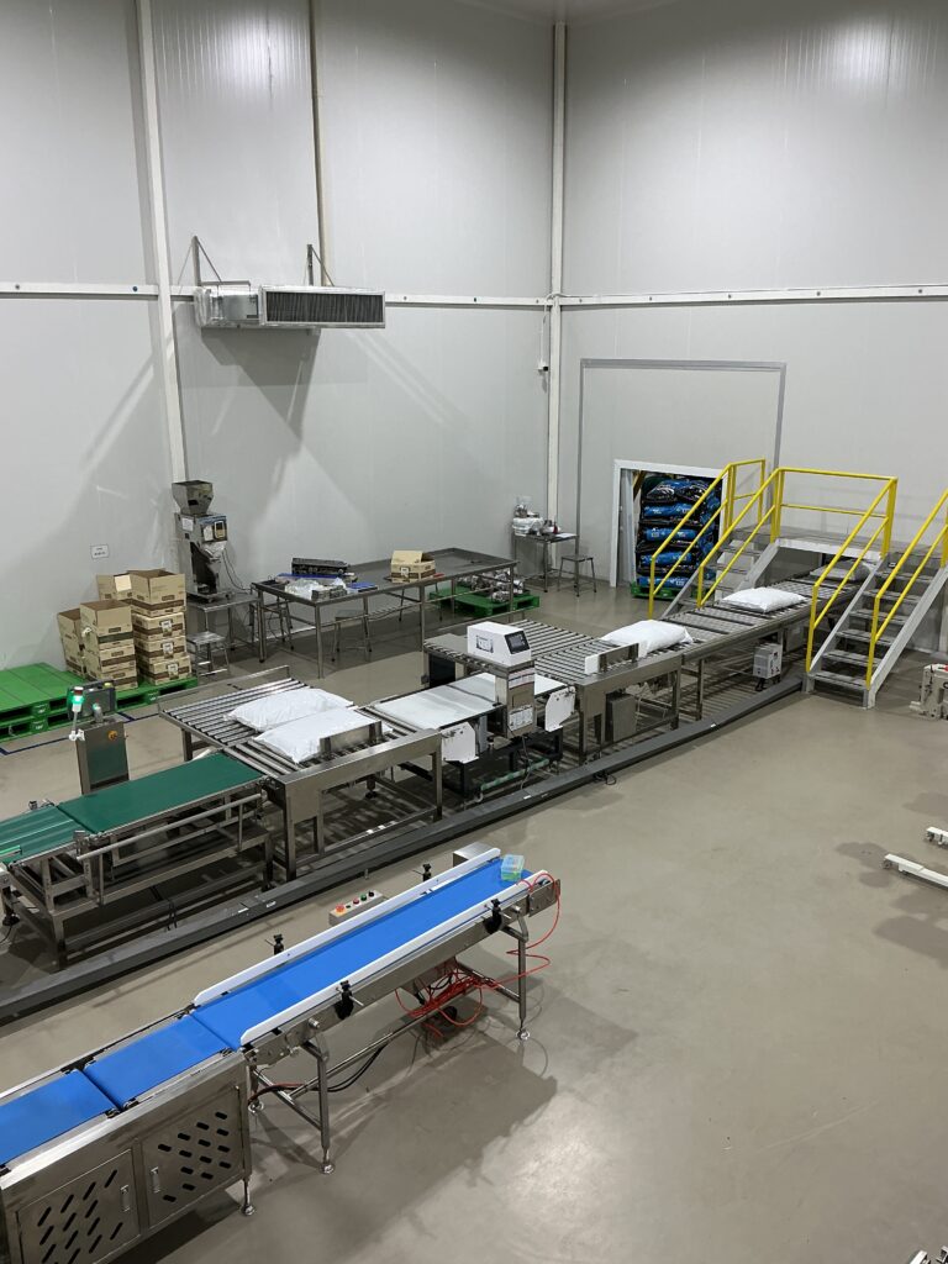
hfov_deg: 48.2
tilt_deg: -15.8
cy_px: 632
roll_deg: +1.0
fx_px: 1059
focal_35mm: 29
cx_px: 474
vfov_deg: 61.7
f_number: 1.8
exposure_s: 1/50
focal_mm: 3
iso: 50
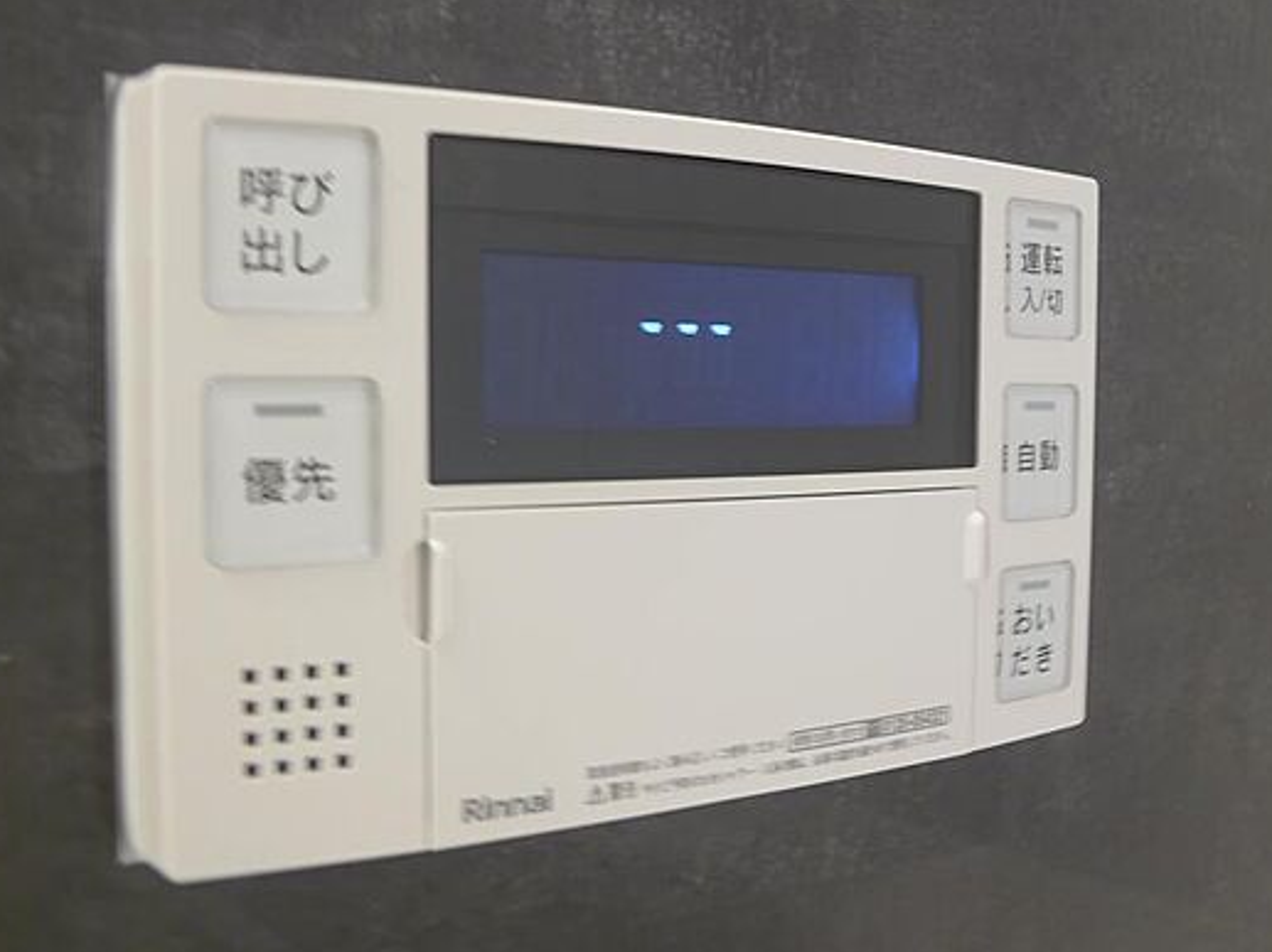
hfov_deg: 34.4
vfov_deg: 26.1
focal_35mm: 56
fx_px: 2056
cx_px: 598
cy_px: 513
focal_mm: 10
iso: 80
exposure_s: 1/3.2
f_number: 2.6
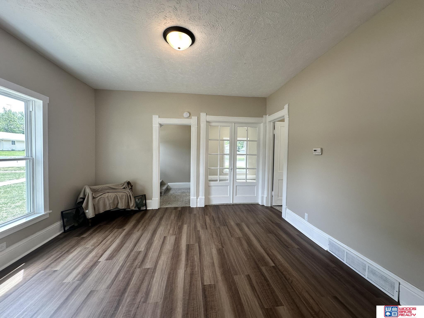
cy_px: 159
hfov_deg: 102.1
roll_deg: -1.3
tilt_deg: -1.8
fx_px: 171
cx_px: 212
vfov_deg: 85.7
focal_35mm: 14
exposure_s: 1/120
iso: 100
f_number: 2.2
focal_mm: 2.22
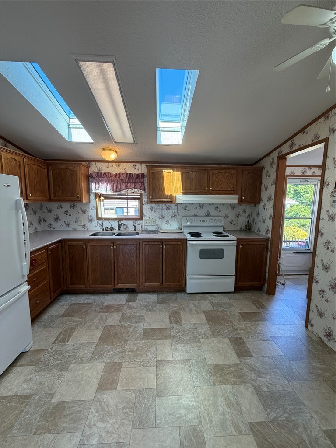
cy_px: 224
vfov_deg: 102.1
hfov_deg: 85.7
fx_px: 181
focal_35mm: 14
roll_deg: +0.1
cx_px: 168
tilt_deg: -7.0
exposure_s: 1/120
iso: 125
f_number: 2.2
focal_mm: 2.22
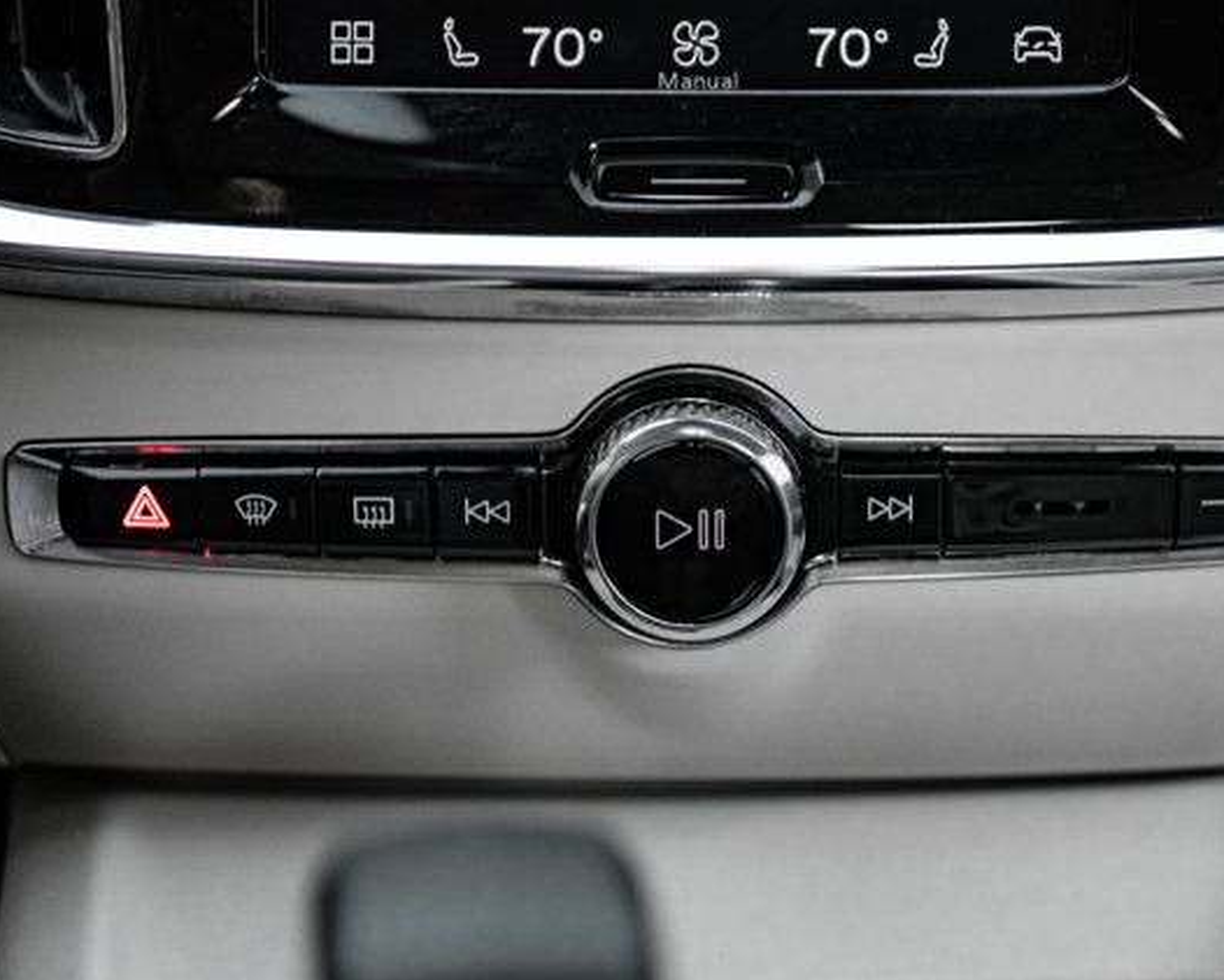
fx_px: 2391
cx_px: 693
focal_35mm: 66
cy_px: 495
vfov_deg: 23.2
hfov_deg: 28.7
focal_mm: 52
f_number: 2.8
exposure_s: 1/200
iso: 1250
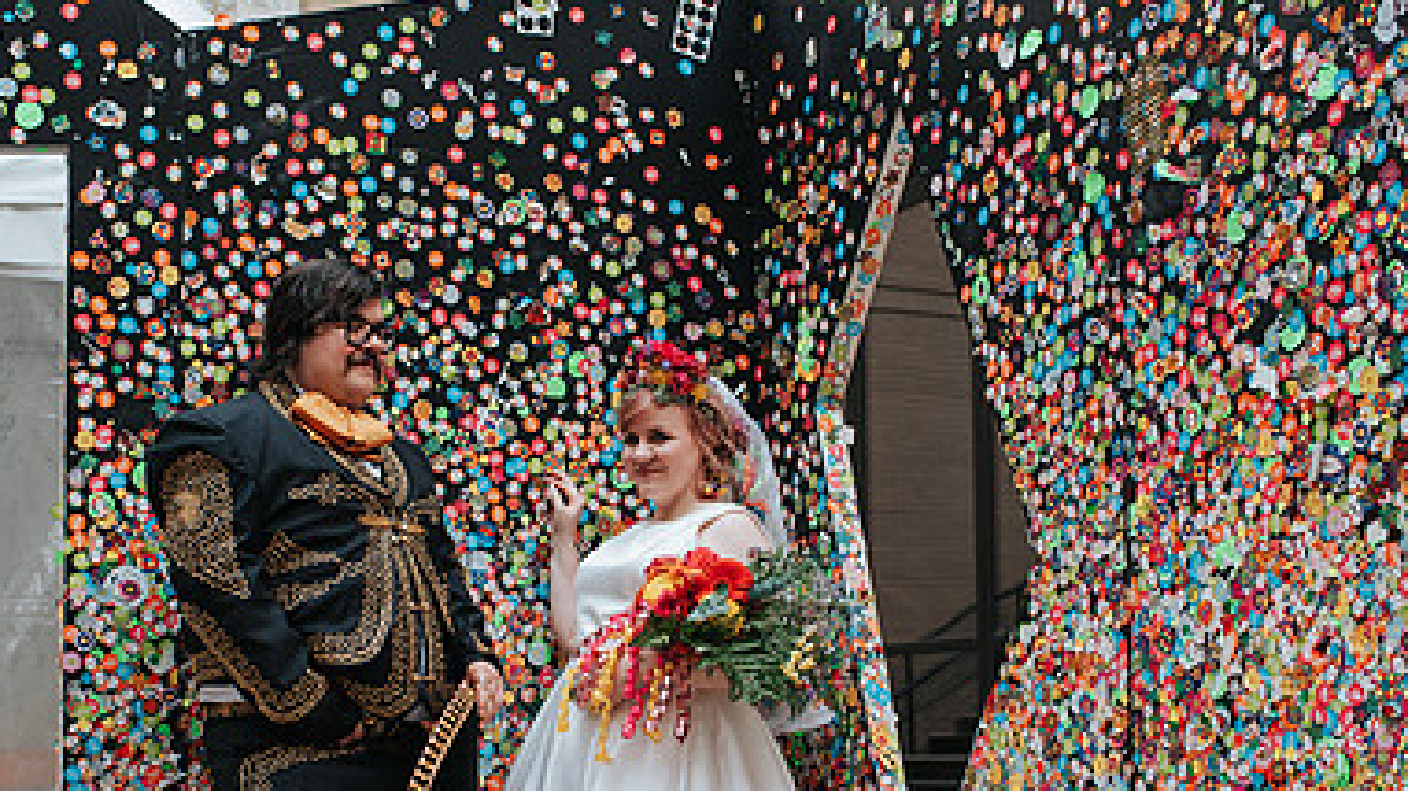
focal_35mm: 59
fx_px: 2202
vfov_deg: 20.1
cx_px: 557
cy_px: 652
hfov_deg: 35.3
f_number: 3.5
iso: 720
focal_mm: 35
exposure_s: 1/1250
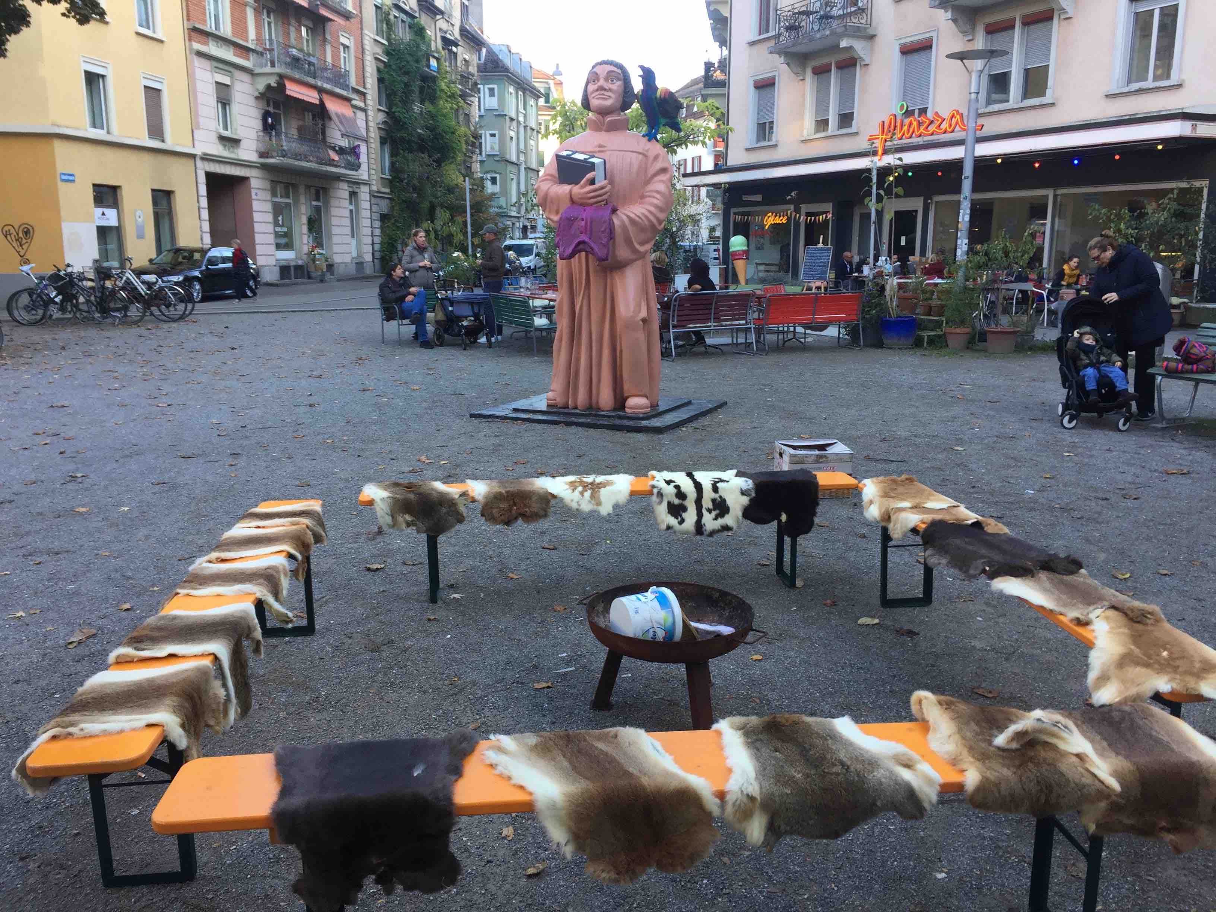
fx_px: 1019
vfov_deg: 48.2
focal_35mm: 29
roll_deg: -0.6
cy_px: 456
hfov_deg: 61.7
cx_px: 608
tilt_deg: -12.8
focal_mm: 4.15
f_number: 2.2
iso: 32
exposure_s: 1/50
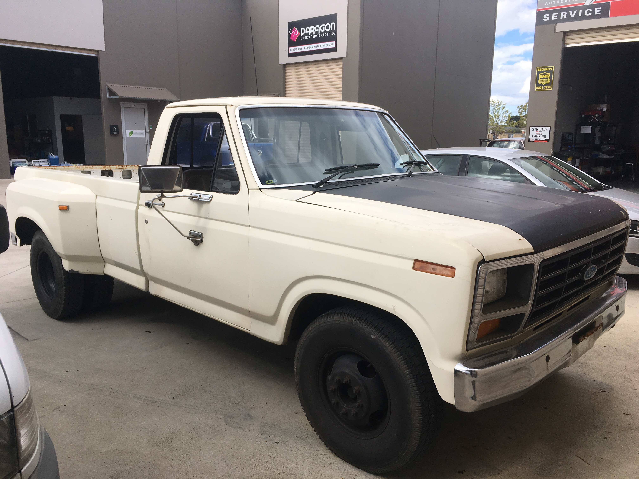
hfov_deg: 61.7
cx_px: 320
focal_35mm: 29
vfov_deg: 48.2
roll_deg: -0.8
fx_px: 535
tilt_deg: -11.2
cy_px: 240
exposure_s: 1/845
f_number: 2.2
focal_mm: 4.15
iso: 25
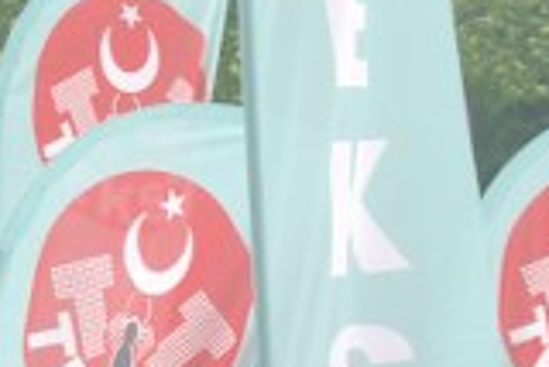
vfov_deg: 5.1
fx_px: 4121
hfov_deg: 7.6
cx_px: 51
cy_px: 432
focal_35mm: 270
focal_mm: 36
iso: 100
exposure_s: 1/250
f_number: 8
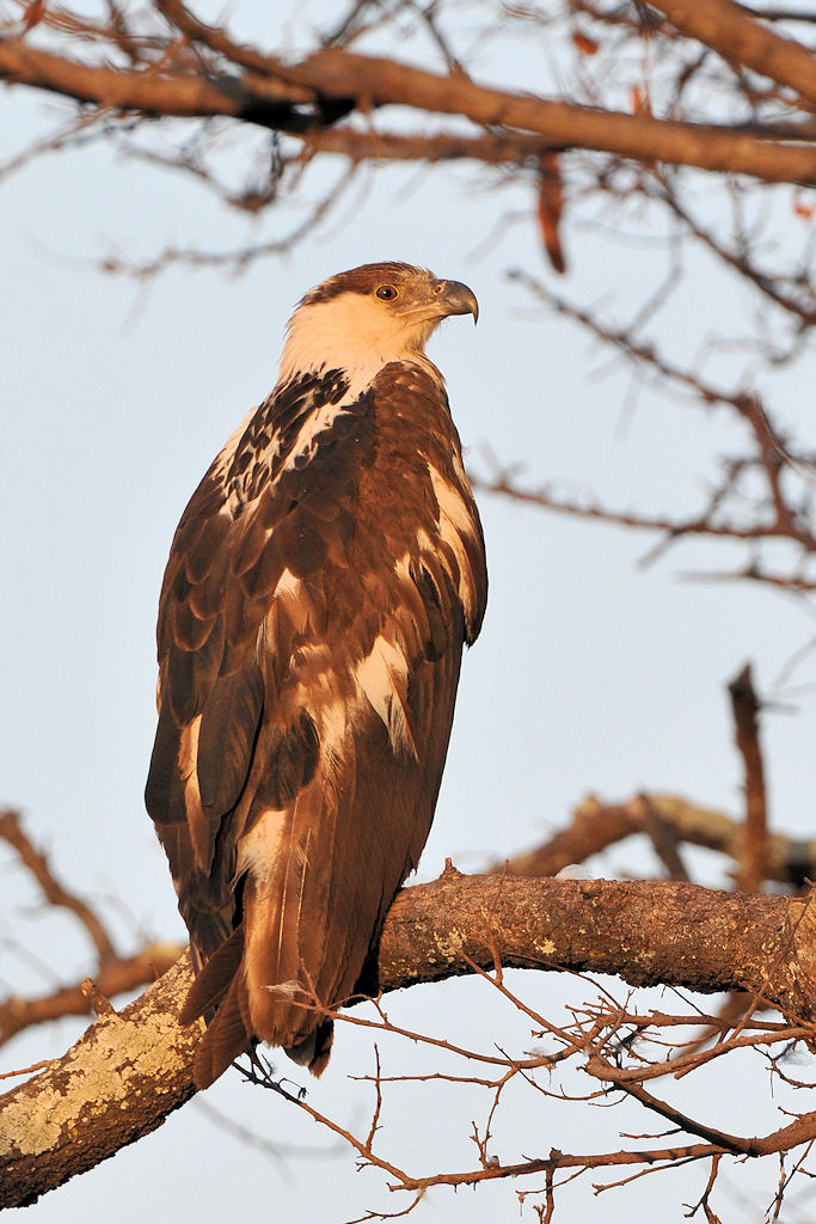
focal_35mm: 1050
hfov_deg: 1.3
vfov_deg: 2.0
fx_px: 35685
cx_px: 408
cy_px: 612
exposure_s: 1/320
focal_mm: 700
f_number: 8
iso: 400
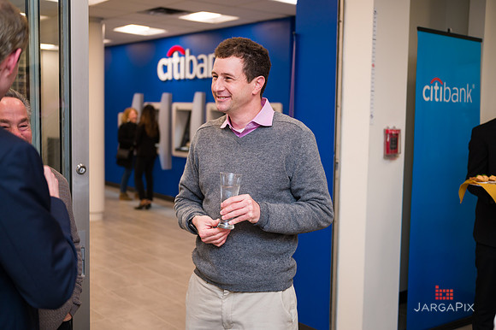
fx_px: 578
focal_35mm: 42
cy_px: 165
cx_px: 248
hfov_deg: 46.4
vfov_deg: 31.9
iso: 400
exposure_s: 1/200
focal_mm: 42
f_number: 3.2
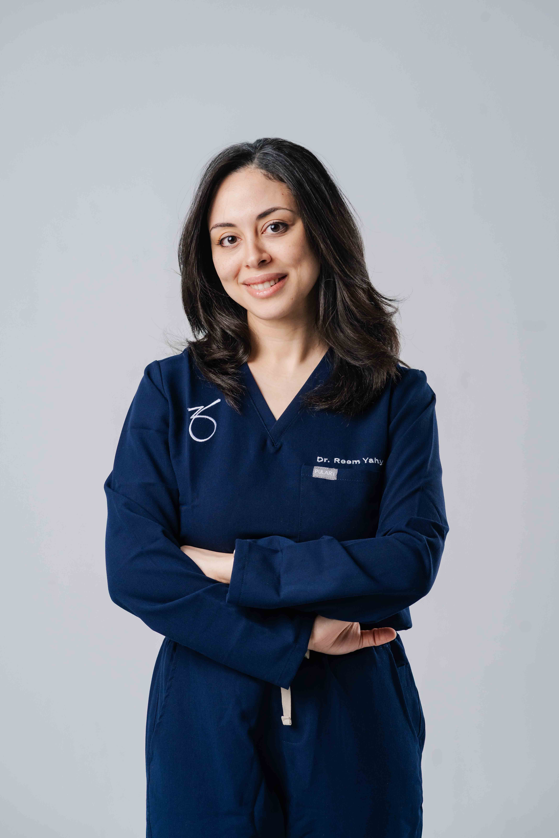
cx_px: 280
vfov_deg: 23.9
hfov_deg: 16.1
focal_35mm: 85
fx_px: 1980
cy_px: 419
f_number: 6.3
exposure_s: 1/250
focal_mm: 85
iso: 1000
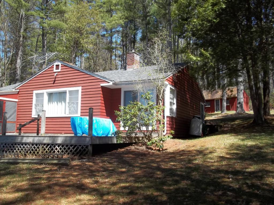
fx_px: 261
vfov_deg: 42.9
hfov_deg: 55.4
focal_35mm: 33
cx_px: 137
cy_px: 102
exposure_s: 1/400
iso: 64
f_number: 3.3
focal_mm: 5.9
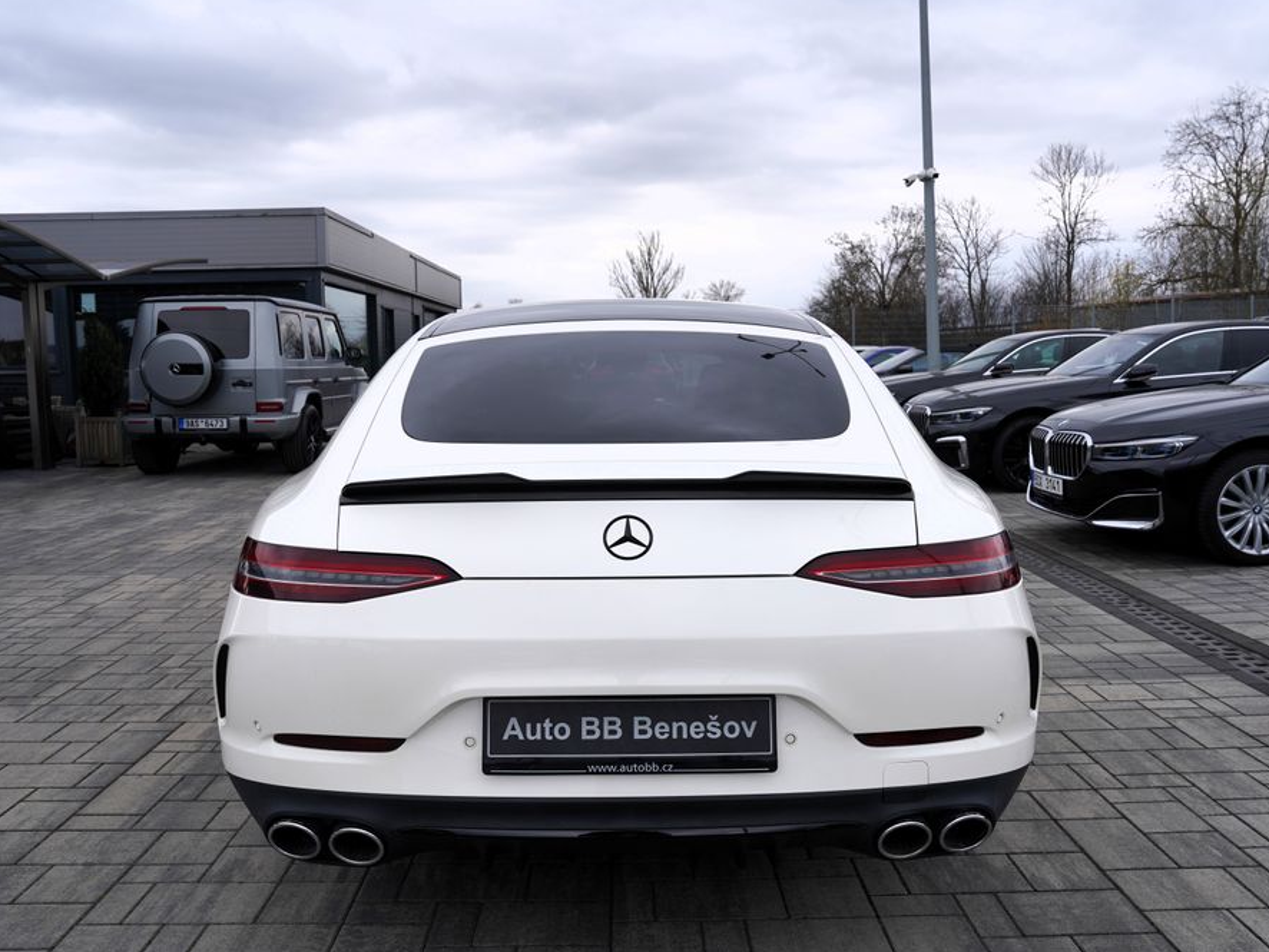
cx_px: 637
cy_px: 472
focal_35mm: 30
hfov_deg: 60.0
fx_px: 1100
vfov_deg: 46.8
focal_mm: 27
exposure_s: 1/200
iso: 100
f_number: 8
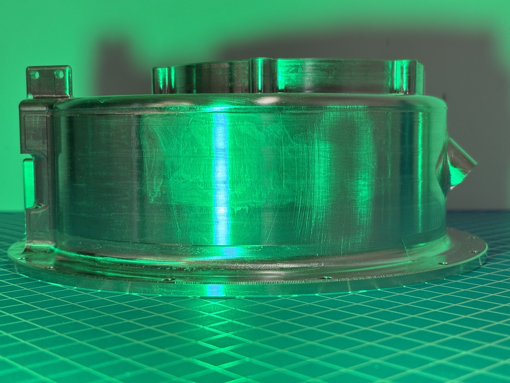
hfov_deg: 36.8
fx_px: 766
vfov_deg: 28.0
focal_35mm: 52
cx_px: 255
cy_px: 192
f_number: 1.6
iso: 40
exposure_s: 1/126
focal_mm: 5.96
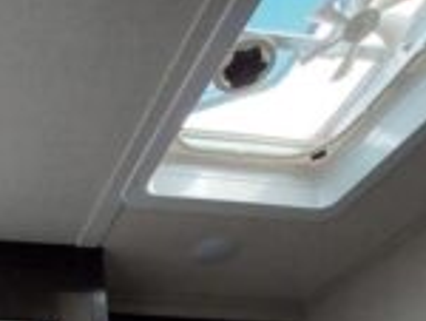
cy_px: 514
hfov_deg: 38.6
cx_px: -18
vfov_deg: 24.3
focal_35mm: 42
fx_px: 518
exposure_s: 1/60
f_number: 2.2
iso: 320
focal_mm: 1.74
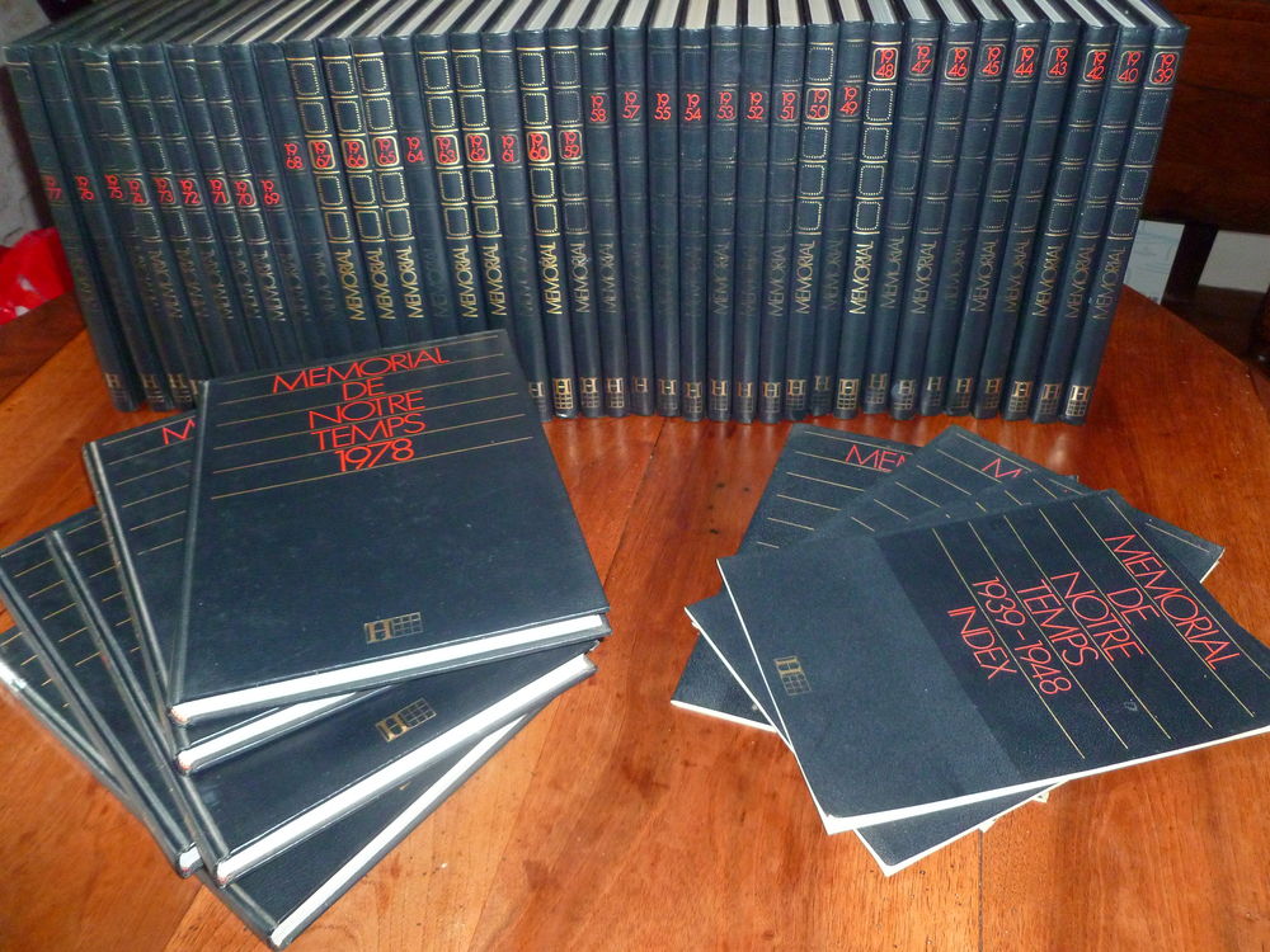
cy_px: 476
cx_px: 635
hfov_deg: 63.4
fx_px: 1027
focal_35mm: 28
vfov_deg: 49.7
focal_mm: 5
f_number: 3.3
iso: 400
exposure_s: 1/30
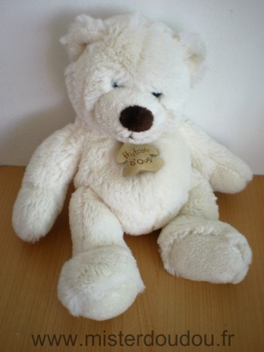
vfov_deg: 49.0
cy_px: 176
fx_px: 386
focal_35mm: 38
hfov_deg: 37.7
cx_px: 132
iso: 85
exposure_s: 1/59.8
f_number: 3.1
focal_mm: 6.3
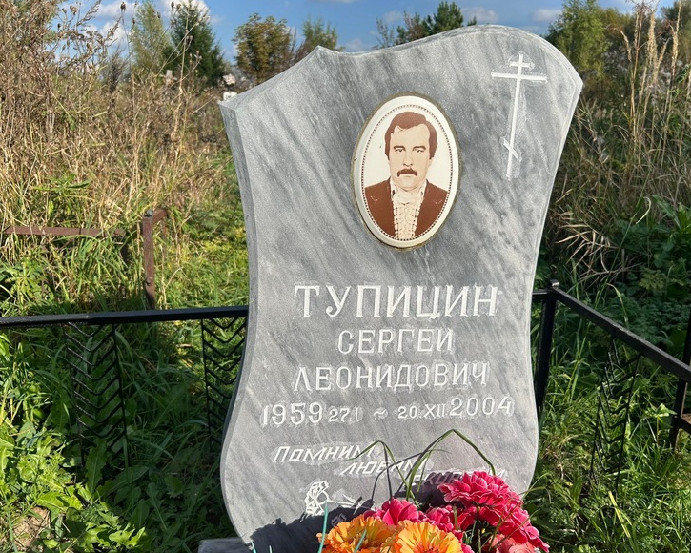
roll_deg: -1.7
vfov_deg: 51.5
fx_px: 573
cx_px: 379
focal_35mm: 28
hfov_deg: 62.1
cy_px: 275
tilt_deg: -14.4
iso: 50
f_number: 1.5
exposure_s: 1/6579
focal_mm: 5.7
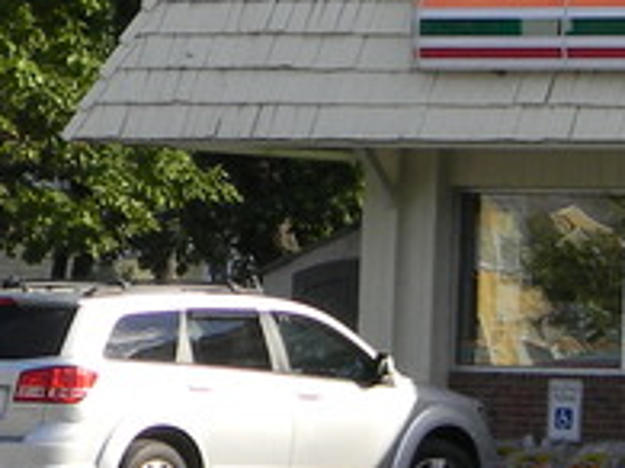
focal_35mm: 344
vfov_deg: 4.3
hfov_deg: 5.6
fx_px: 6207
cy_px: -26
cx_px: 1381
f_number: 4.3
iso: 80
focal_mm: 12.2
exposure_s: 1/352
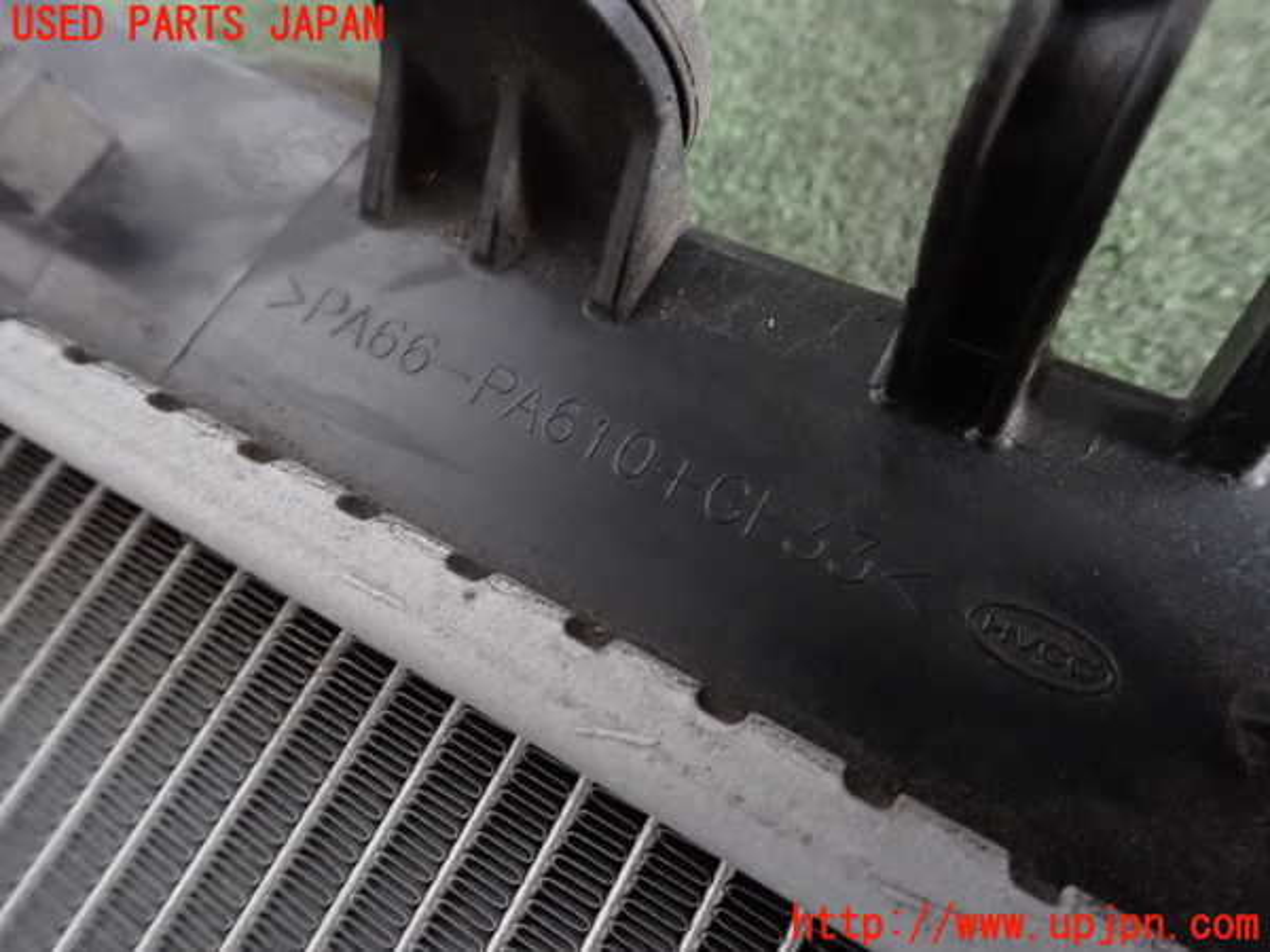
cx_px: 635
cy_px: 476
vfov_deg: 54.9
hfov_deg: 69.4
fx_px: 917
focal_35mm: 25
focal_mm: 4.5
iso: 1250
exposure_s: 1/8
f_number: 8
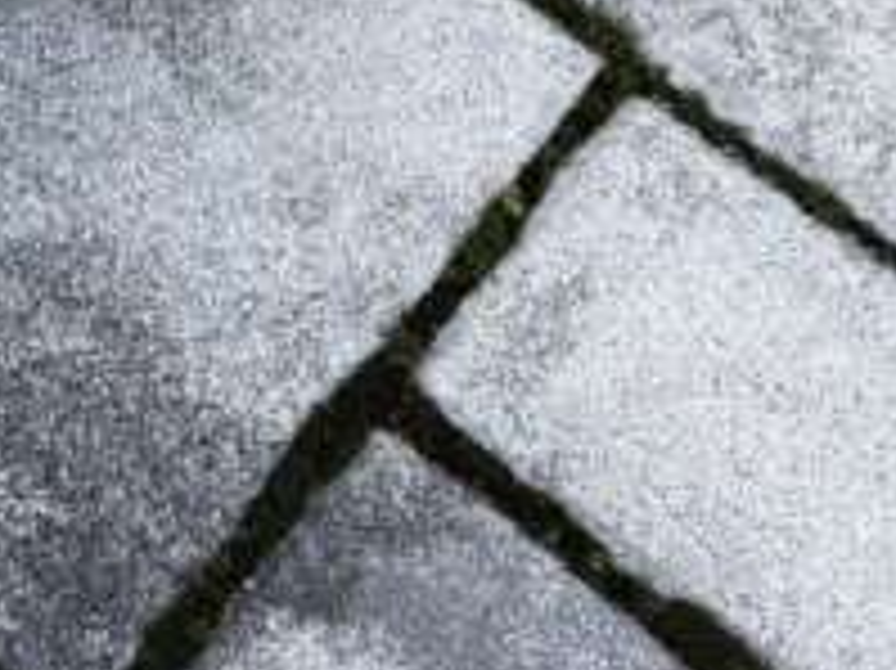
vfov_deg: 9.0
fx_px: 4061
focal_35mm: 157
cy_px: -585
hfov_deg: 12.3
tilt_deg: -55.8
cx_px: -140
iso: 160
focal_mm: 5.96
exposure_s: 1/50
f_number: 1.6
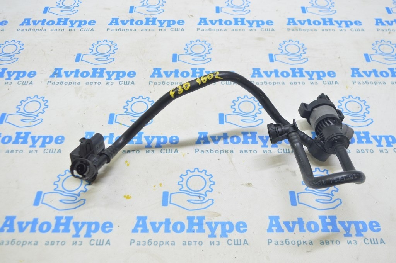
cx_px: 198
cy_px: 132
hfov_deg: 49.6
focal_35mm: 39
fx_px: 429
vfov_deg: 34.2
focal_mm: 26
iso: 400
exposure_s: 1/20
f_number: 5.6
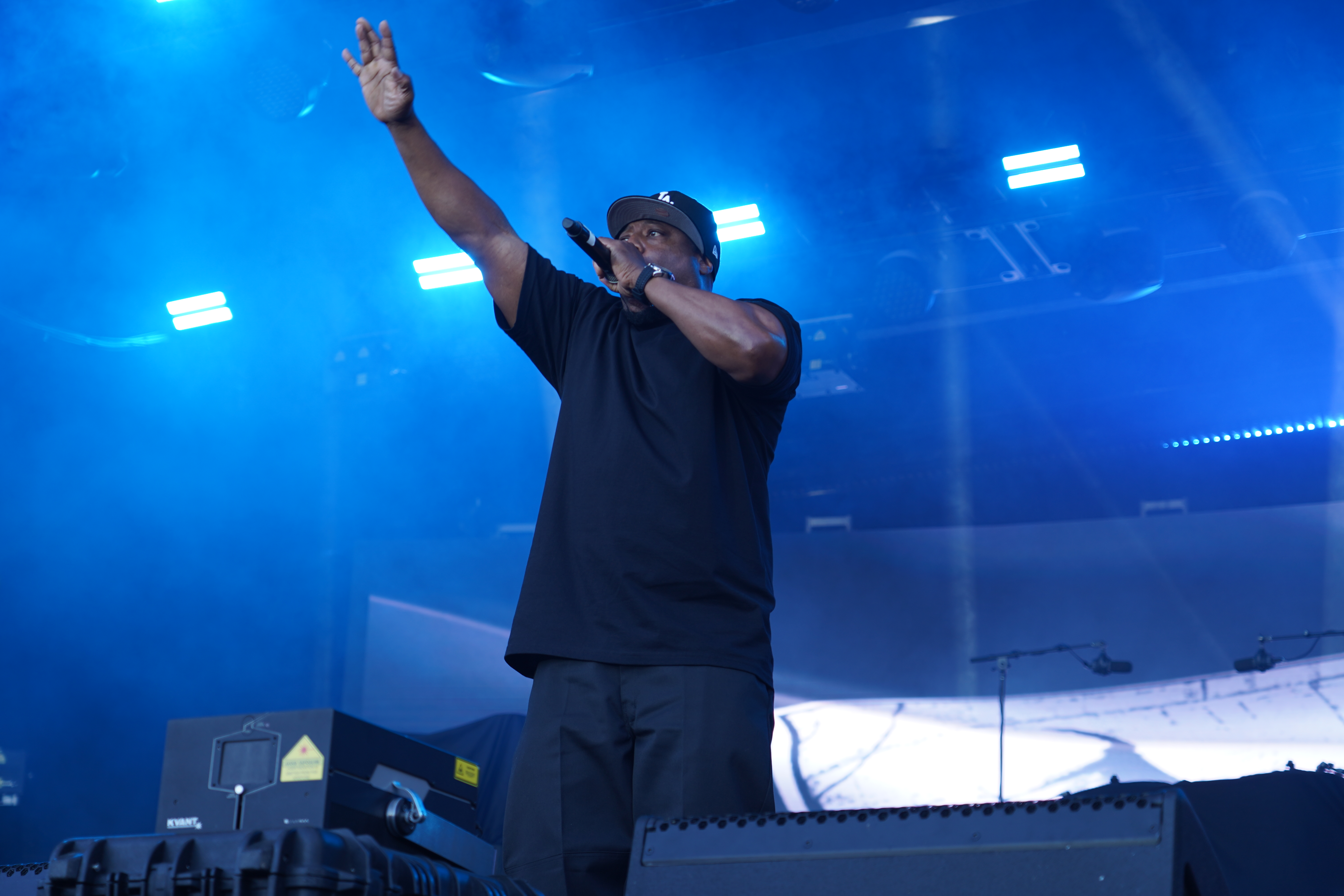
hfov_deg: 29.7
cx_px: 672
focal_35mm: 68
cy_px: 448
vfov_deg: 20.0
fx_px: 2538
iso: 160
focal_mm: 68
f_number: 4
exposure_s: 1/160
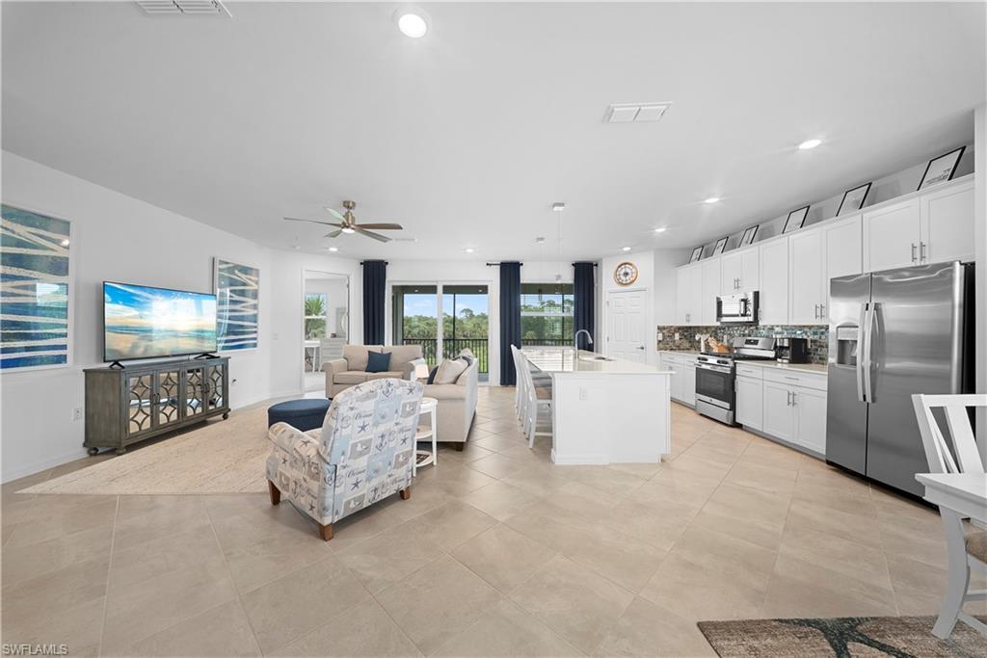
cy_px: 329
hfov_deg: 112.6
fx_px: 329
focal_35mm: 12
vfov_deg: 90.0
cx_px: 494
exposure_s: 1/5
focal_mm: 12
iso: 2000
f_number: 11
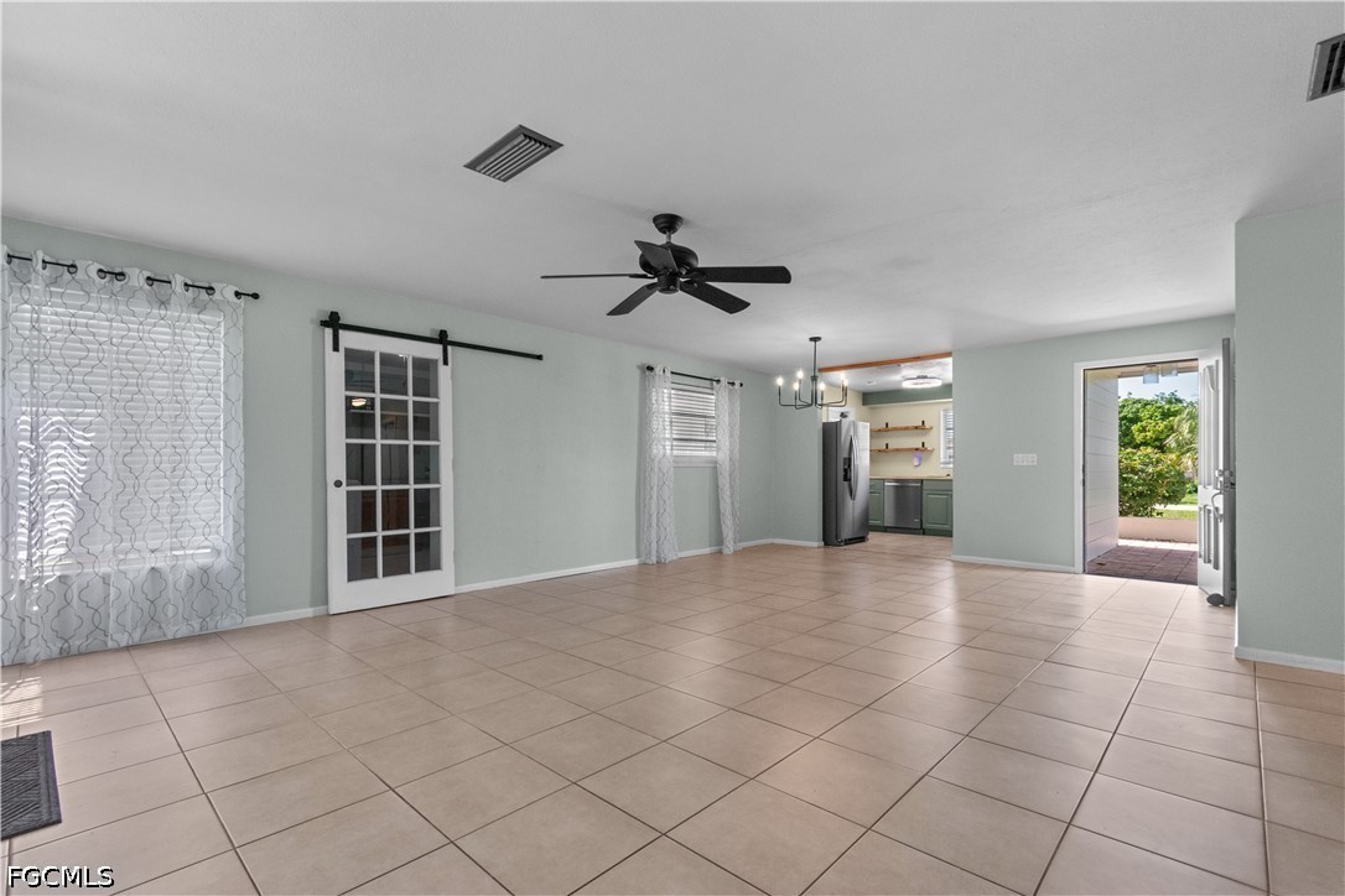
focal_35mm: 15
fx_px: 560
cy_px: 448
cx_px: 672
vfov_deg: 77.3
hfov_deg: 100.4
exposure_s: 1/125
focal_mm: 10
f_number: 5.6
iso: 800
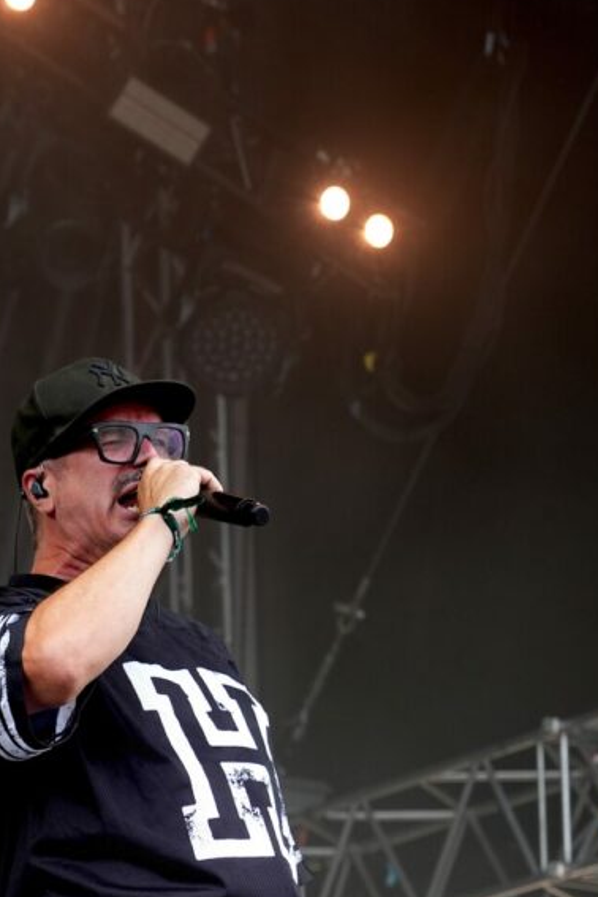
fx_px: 4933
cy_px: 862
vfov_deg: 10.3
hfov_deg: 6.9
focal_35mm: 198
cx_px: 87
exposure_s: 1/160
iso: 200
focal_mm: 65
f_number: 5
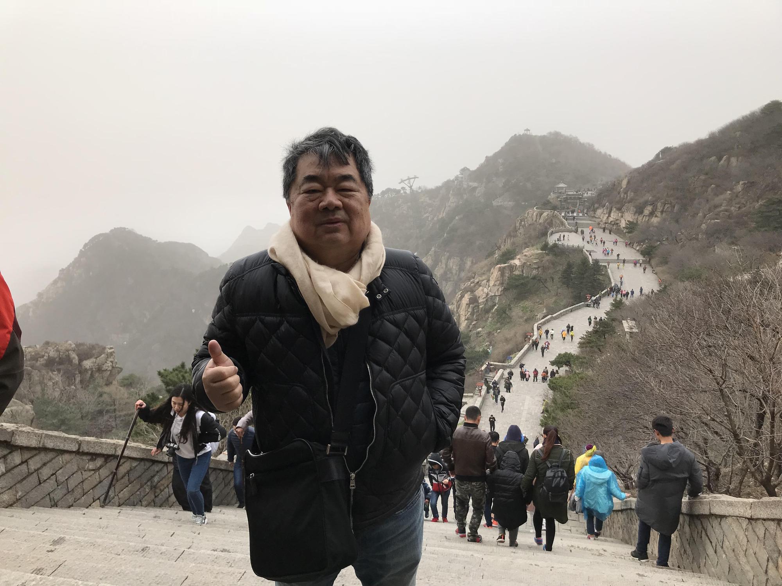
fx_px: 633
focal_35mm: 28
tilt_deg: -14.4
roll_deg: -0.4
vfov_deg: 49.7
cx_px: 391
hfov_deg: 63.4
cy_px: 293
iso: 20
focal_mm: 3.99
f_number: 1.8
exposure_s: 1/766
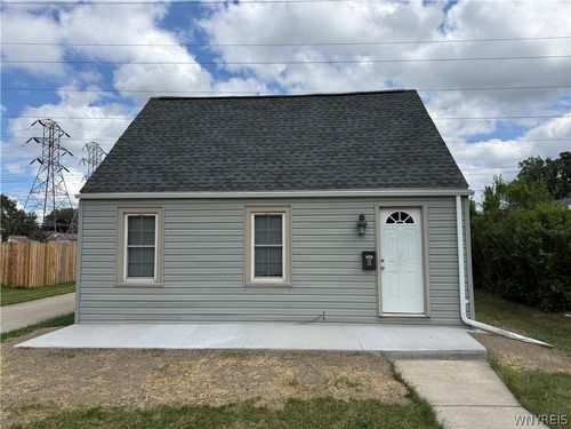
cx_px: 286
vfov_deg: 56.8
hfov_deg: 71.6
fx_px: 396
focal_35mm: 24
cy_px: 214
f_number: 1.78
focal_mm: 6.76
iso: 80
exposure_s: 1/5319
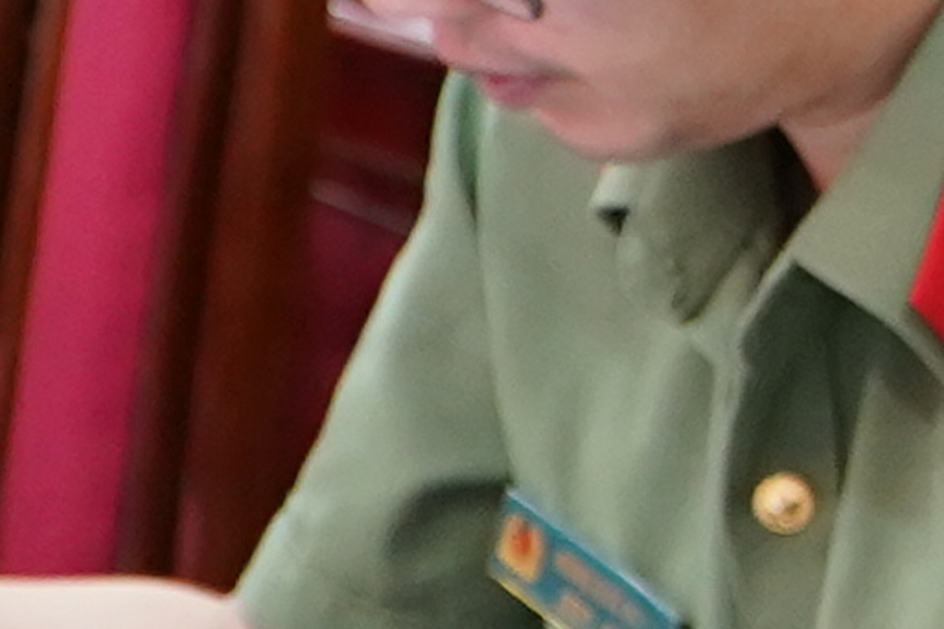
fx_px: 6843
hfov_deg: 7.6
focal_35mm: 261
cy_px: 257
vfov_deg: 5.3
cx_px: 1848
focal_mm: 23
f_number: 4
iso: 1600
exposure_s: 1/40
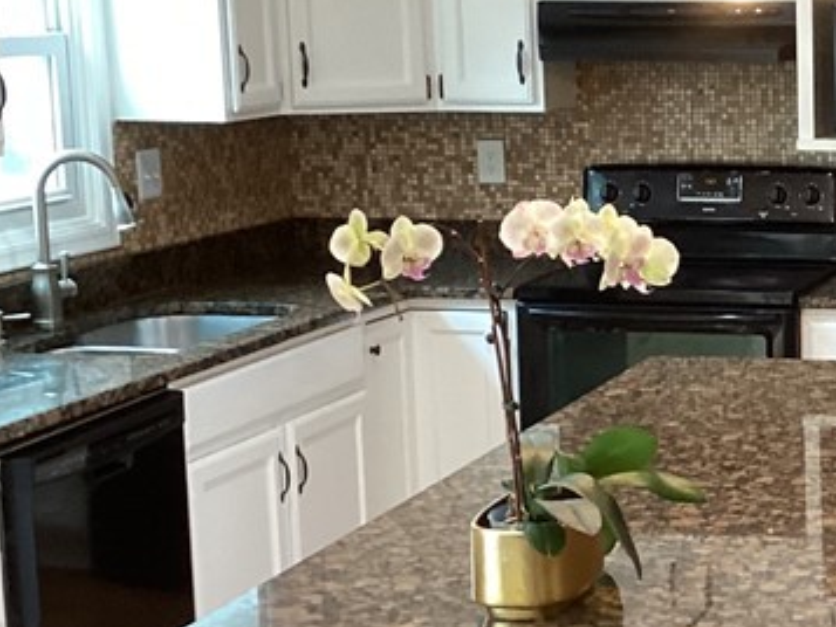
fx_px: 2150
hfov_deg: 21.0
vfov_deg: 16.6
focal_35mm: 89
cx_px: 911
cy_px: 363
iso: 200
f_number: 2.4
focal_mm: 3.3
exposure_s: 1/50
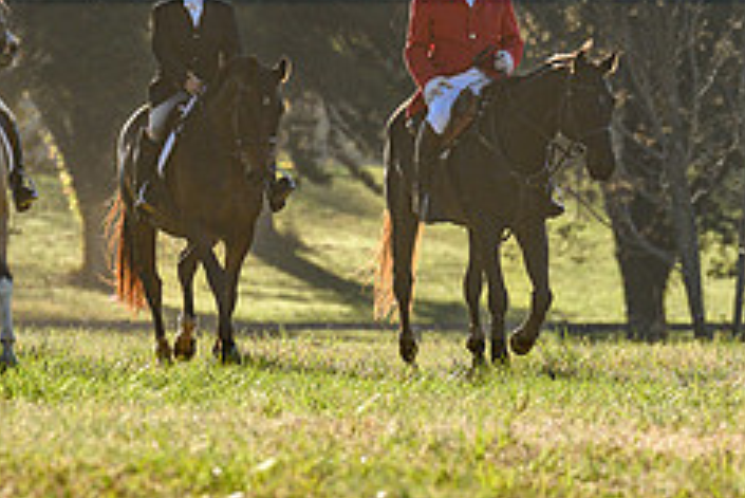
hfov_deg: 2.7
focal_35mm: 776
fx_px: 16068
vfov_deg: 1.8
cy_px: 141
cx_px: 195
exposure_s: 1/500
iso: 125
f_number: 4
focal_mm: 200
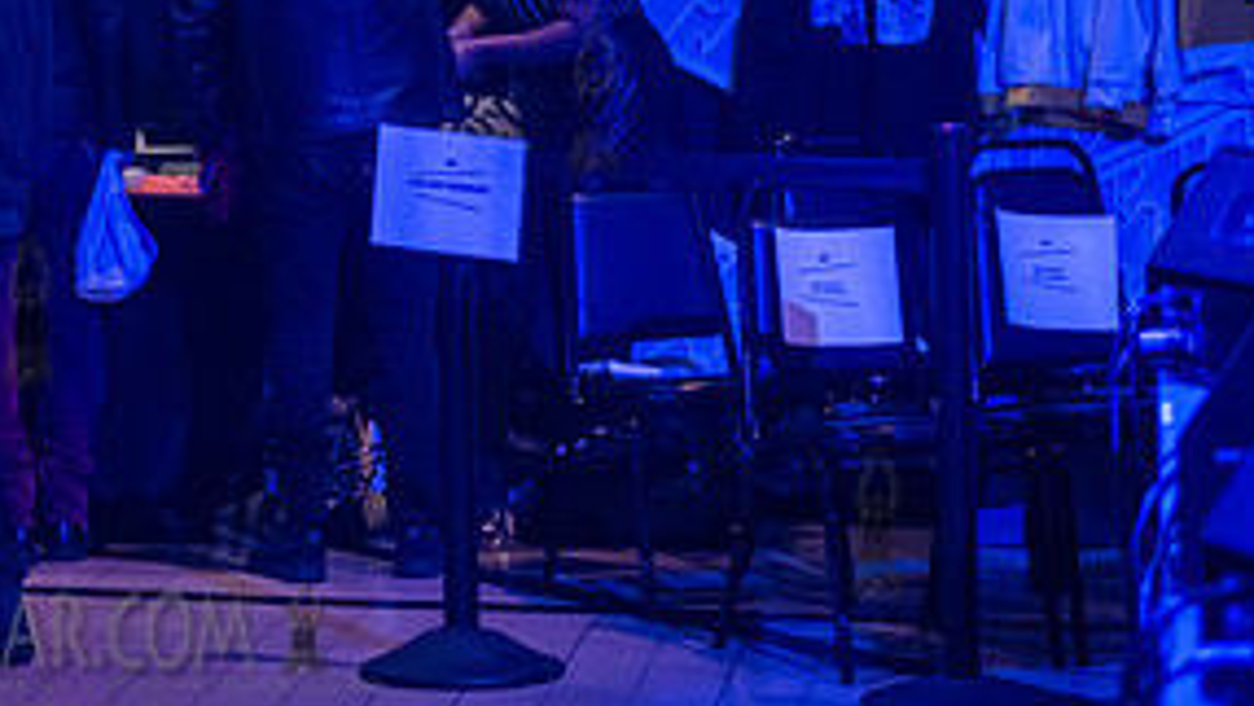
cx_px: 26
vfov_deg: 7.1
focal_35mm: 170
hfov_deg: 12.5
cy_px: -116
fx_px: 5654
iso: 8000
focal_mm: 80
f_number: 2.8
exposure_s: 1/200
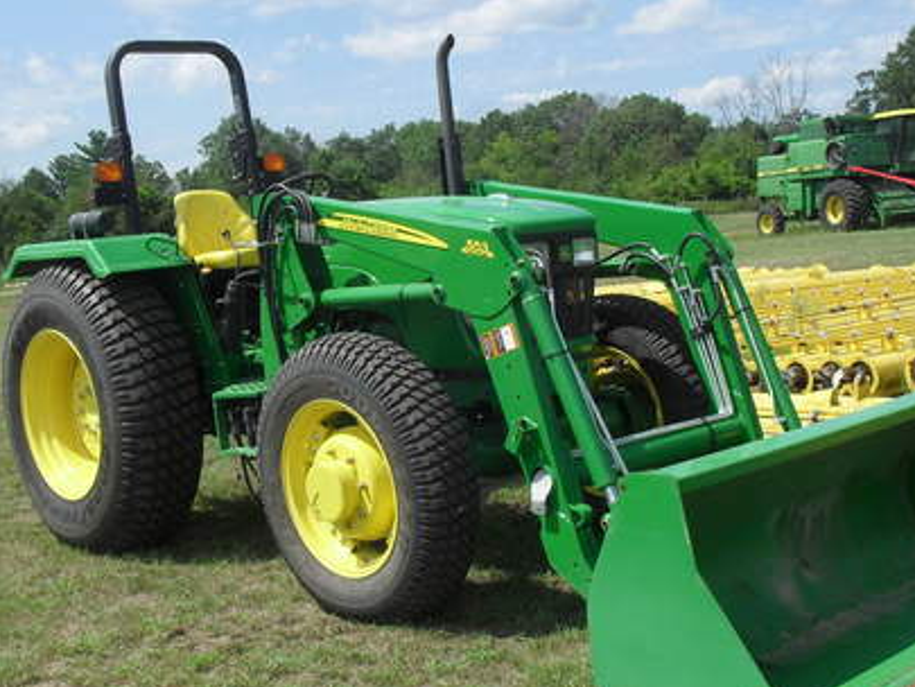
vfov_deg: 30.8
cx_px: 465
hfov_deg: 40.4
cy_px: 405
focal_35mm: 47
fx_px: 1243
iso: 100
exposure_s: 1/180
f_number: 8.4
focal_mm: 6.3
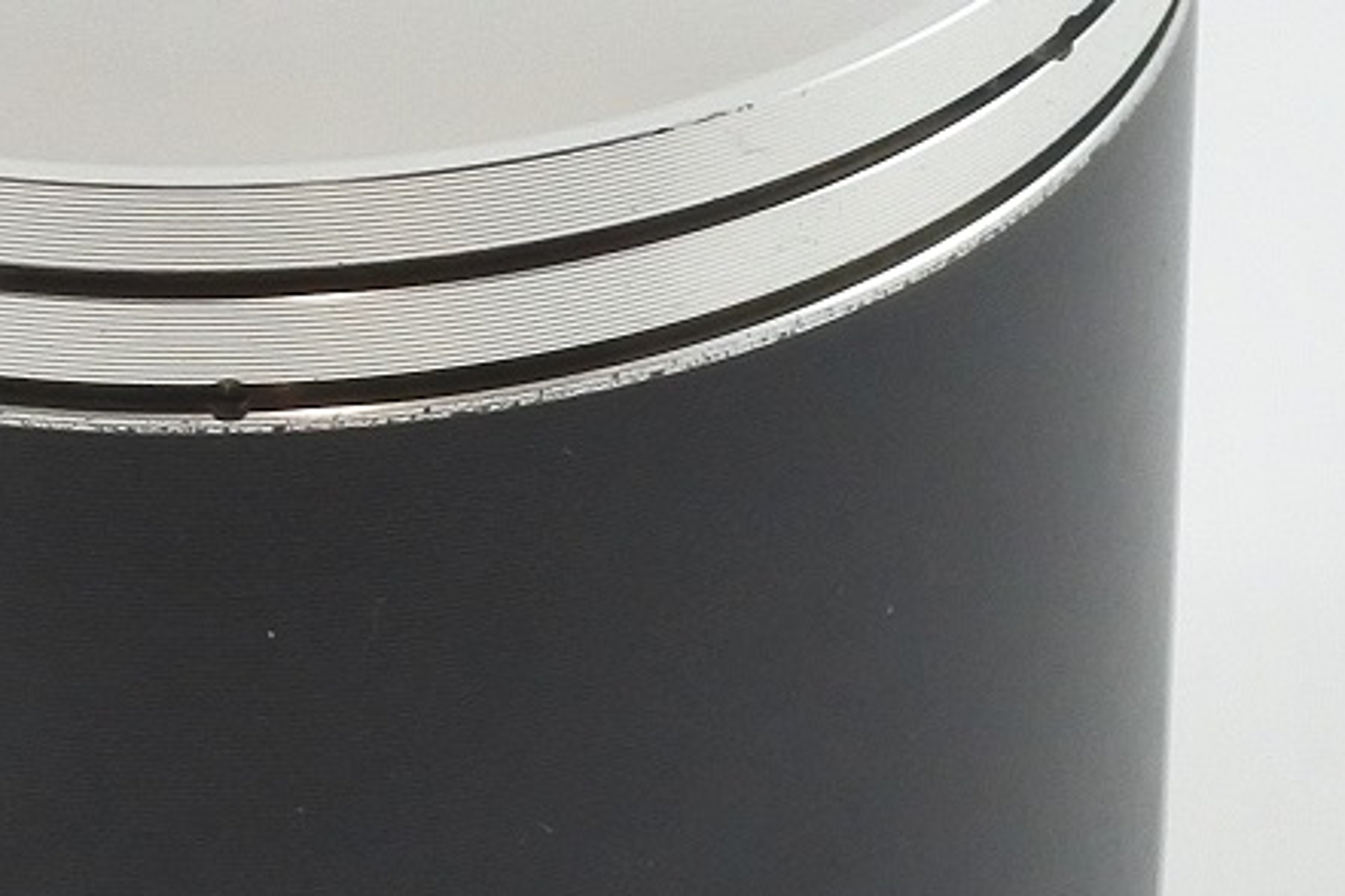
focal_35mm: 206
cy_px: 457
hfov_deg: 9.9
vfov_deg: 6.7
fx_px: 7696
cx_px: 172
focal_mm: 19.3
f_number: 4.5
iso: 500
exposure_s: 1/125
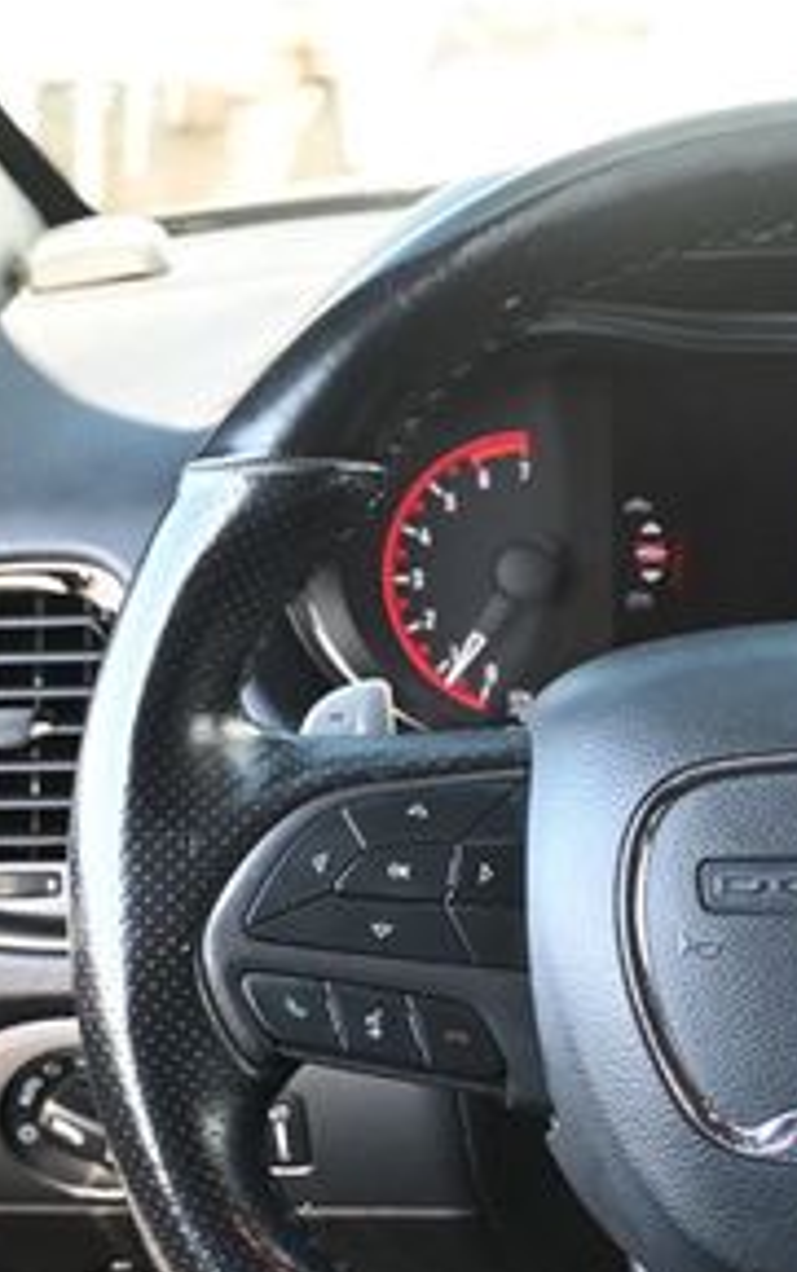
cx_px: 859
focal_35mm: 88
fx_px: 3054
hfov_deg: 14.5
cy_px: 902
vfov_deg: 23.4
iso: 1400
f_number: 4.5
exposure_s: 1/125
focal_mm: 26
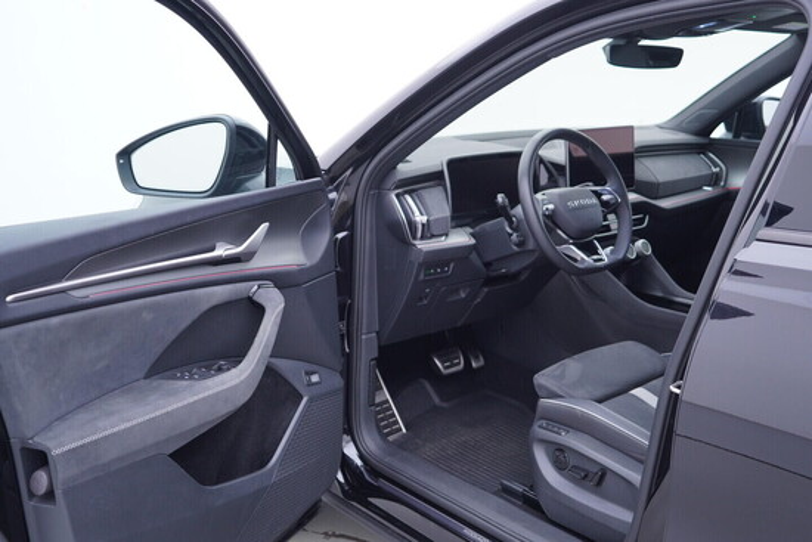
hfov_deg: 53.1
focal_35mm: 36
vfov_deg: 36.9
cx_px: 406
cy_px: 271
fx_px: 812
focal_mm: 24
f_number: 2.8
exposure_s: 1/40
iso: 160
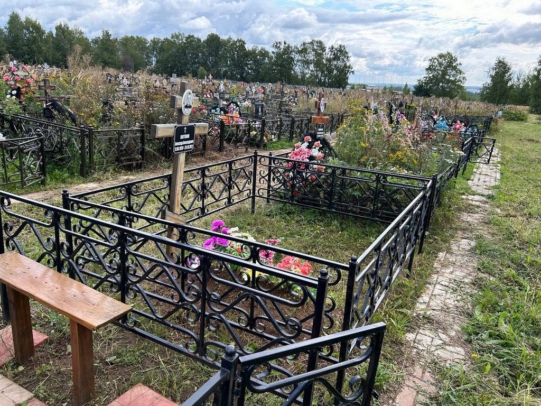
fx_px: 406
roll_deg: +0.3
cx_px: 270
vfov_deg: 53.1
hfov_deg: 67.3
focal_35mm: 26
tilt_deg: -21.5
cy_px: 203
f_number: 1.5
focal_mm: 5.7
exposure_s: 1/808
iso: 50
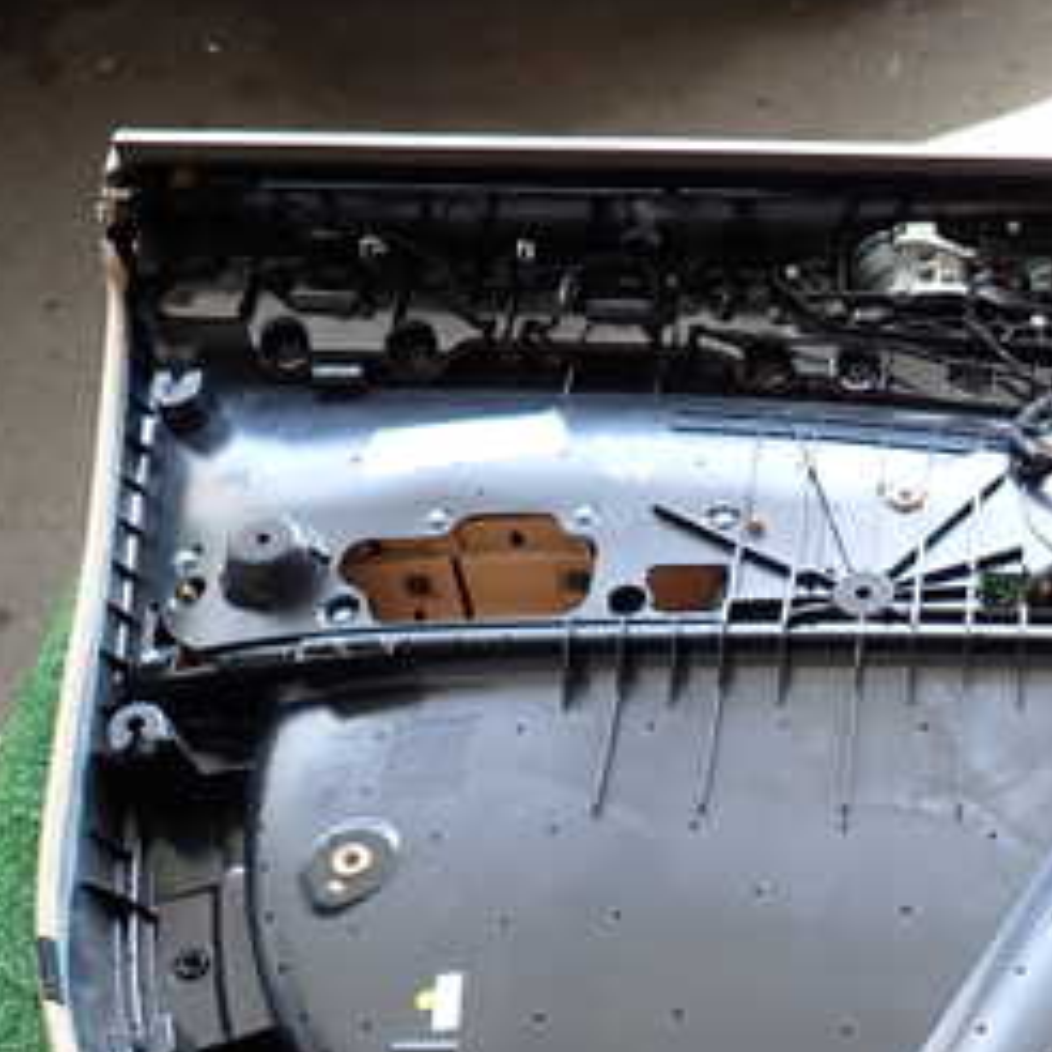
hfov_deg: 29.6
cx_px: 1048
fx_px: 1857
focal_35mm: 54
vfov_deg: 31.0
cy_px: 808
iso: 100
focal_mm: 4.5
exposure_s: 1/100
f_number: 2
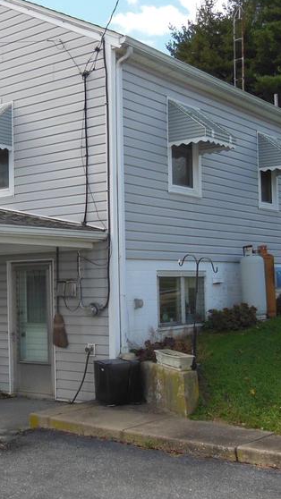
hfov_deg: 23.8
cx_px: 84
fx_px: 662
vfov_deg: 41.3
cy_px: 264
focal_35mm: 50
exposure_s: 1/640
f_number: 3.5
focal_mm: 4.5
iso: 125
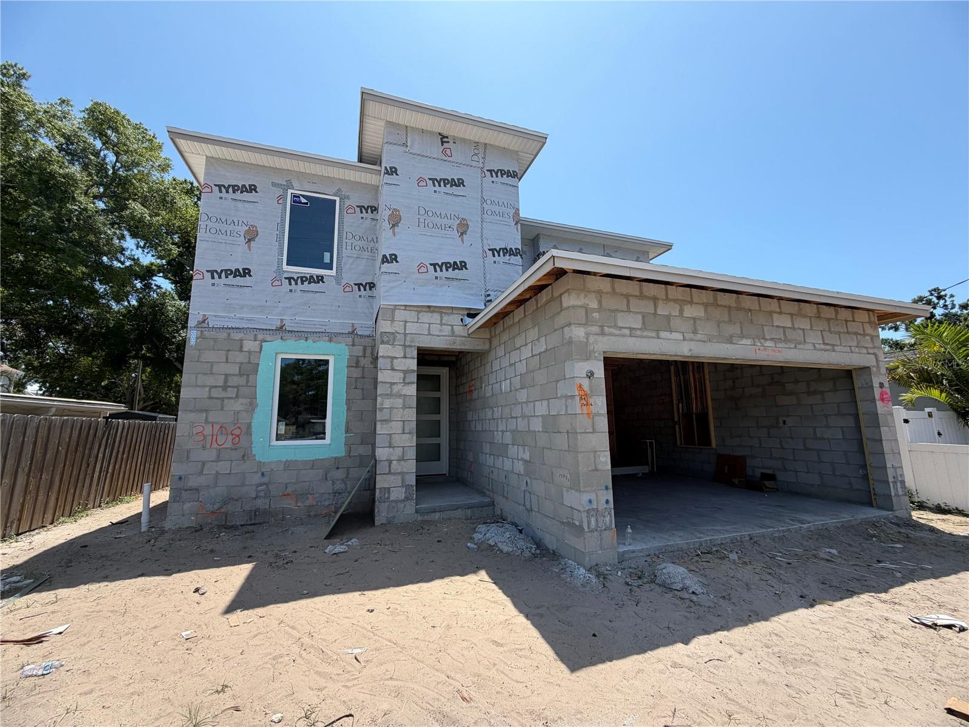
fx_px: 392
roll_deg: +0.7
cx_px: 484
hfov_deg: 102.1
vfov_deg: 85.7
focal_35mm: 14
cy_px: 364
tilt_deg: +8.2
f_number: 2.2
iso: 32
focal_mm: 2.22
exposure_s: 1/770
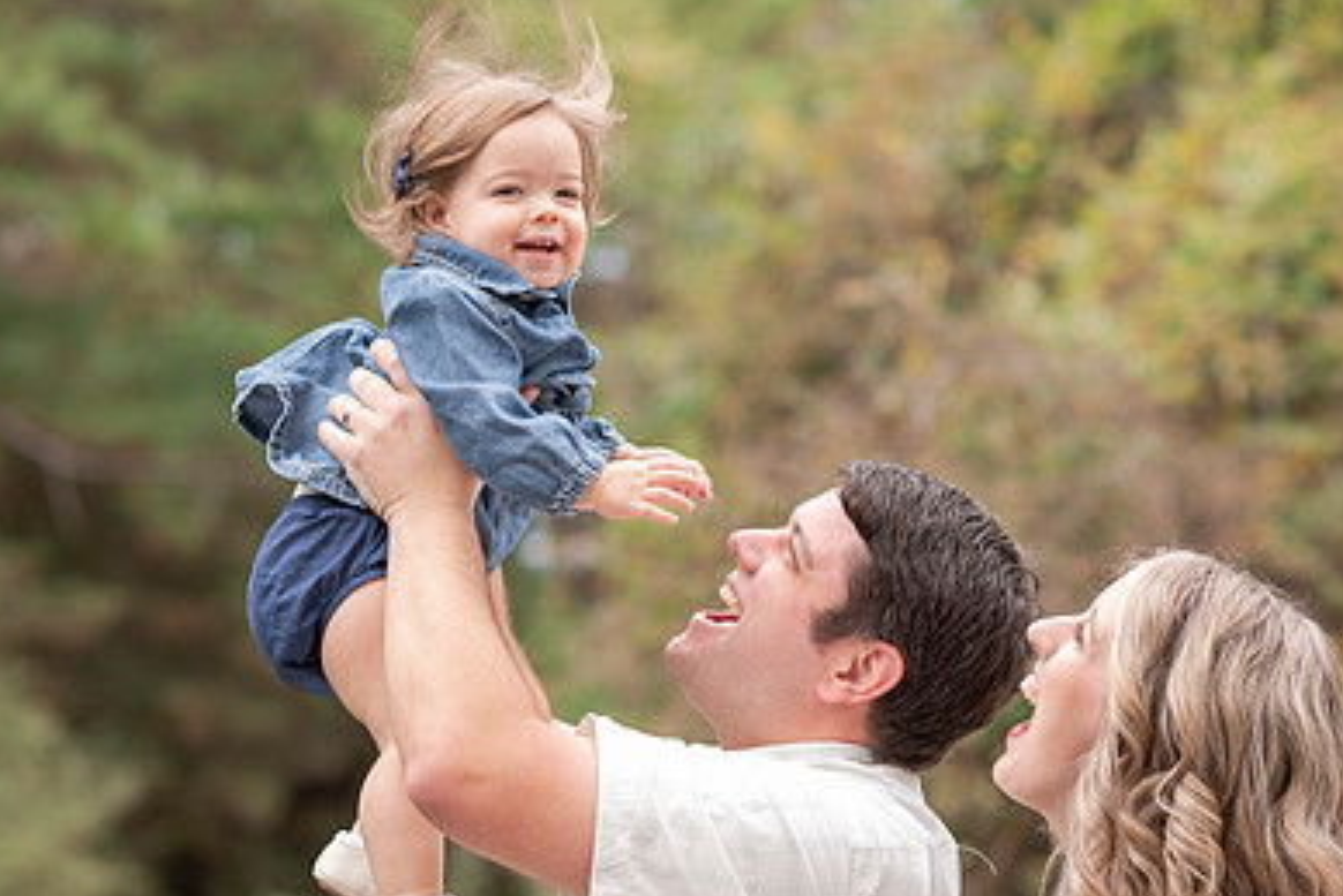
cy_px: 604
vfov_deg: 10.8
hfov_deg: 16.1
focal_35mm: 127
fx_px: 4739
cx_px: 748
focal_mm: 85
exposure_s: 1/800
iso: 320
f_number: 2.8
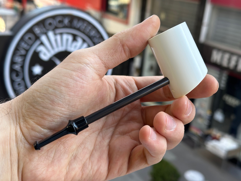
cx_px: 120
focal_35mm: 48
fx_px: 334
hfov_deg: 39.7
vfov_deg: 30.3
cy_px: 90
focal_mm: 6.86
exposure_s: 1/221
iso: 50
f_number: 1.78
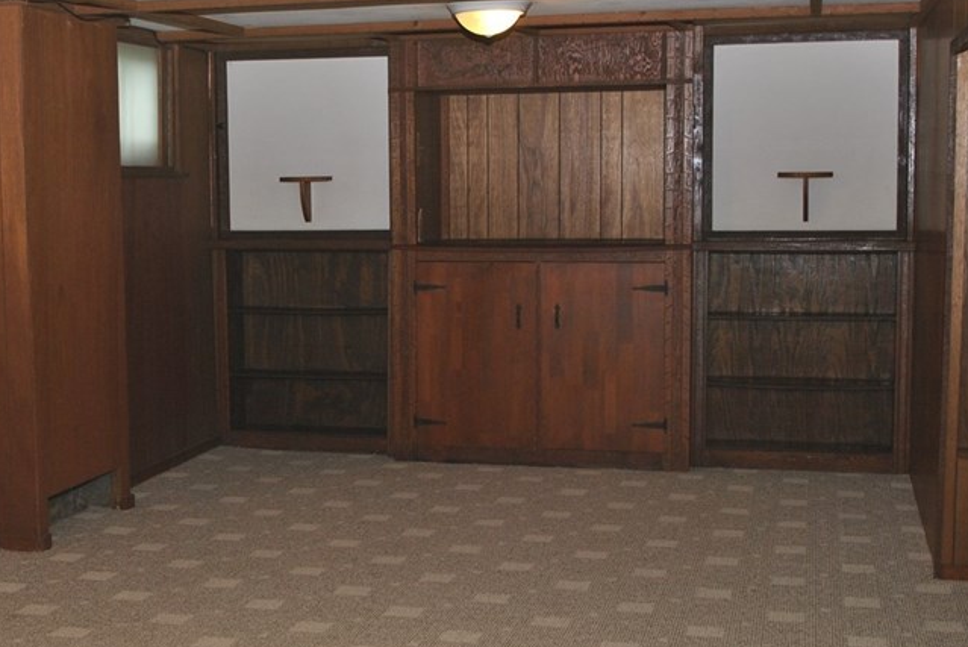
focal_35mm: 61
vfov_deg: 22.3
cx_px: 283
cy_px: 392
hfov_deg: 32.4
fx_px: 1641
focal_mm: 24
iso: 200
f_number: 4.5
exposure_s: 1/60
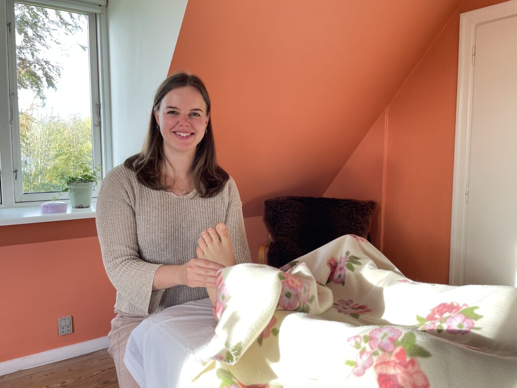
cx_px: 258
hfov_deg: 67.3
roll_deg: +0.2
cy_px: 194
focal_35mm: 26
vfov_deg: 53.1
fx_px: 388
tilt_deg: -5.4
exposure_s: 1/121
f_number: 1.6
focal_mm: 4.2
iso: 80
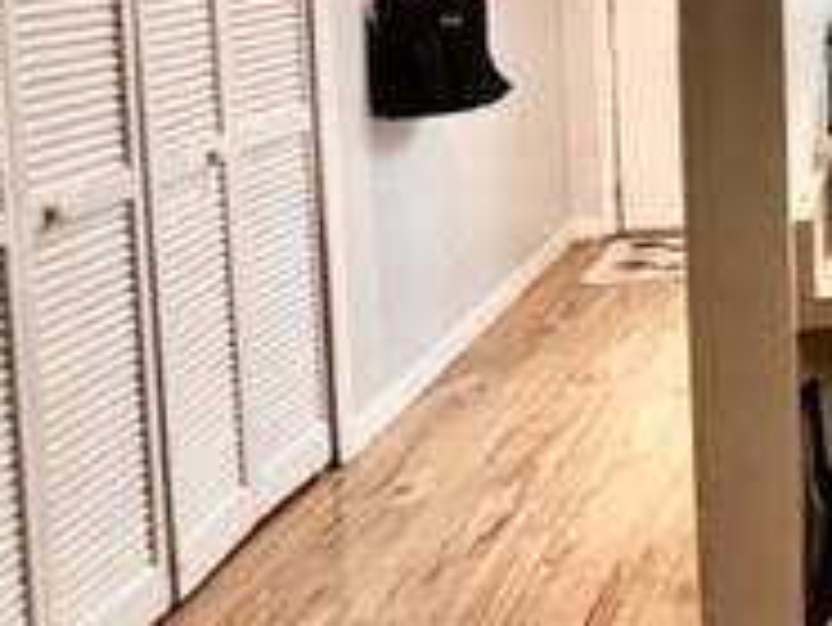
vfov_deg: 29.7
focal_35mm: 45
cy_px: -23
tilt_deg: -4.2
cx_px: 1192
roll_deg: +0.3
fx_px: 1082
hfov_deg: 29.4
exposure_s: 1/60
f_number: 1.8
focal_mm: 1.57
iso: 125
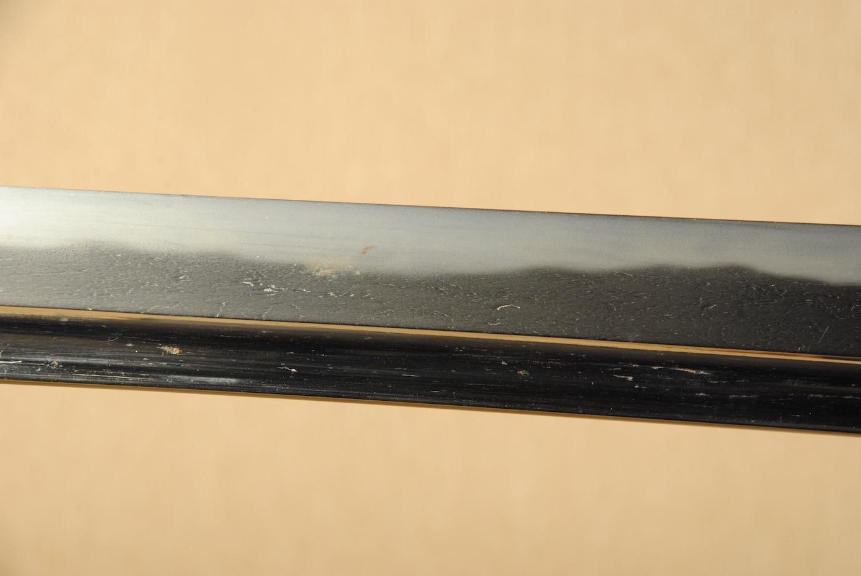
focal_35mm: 168
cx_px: 430
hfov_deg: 12.2
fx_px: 4023
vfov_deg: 8.2
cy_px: 288
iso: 400
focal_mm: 112
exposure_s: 1/2
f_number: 11
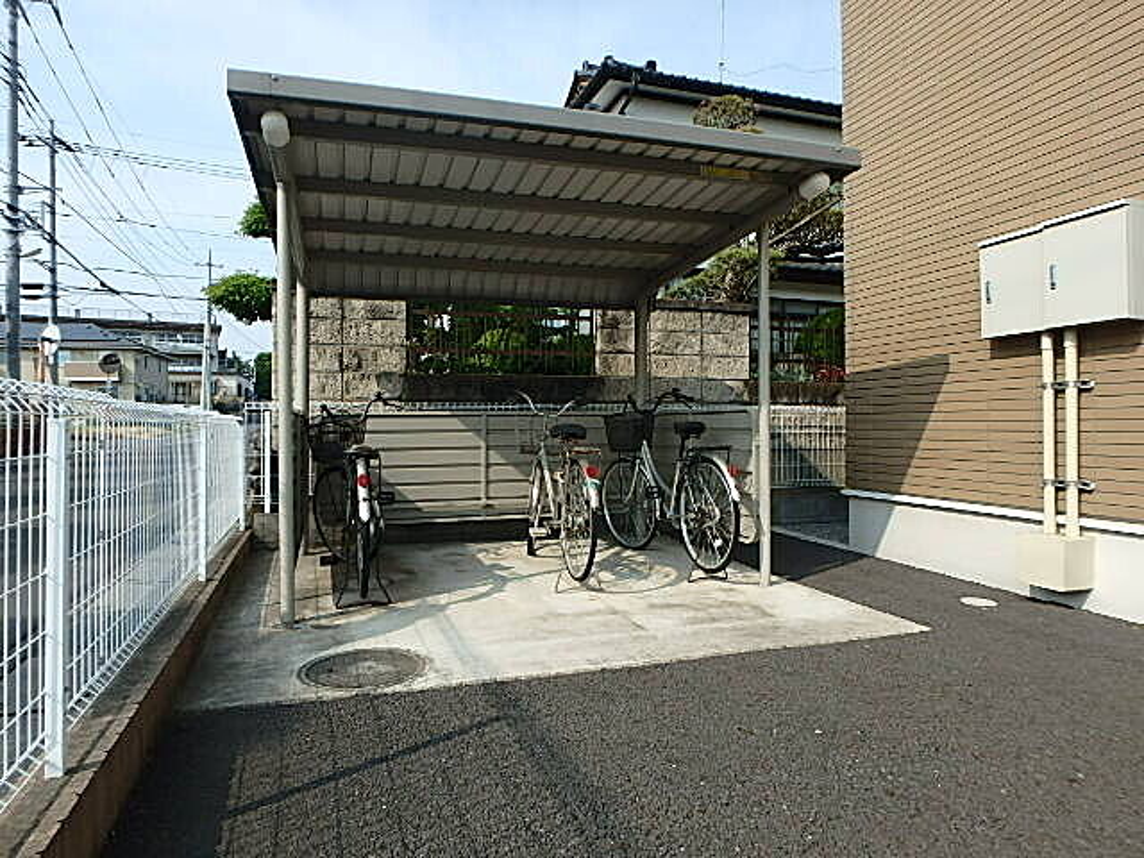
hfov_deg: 79.0
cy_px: 429
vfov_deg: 63.4
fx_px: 694
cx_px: 572
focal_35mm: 21
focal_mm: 3.7
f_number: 3.5
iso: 125
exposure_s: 1/1000
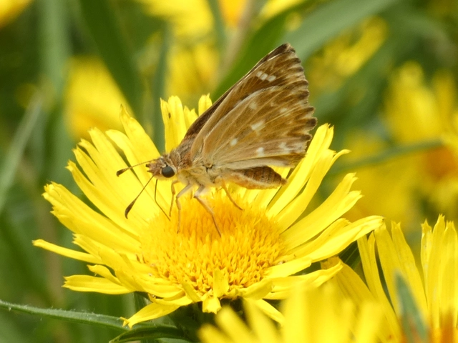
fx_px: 2501
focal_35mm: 189
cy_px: 172
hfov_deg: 10.5
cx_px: 229
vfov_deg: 7.9
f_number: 5.5
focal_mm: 33.9
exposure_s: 1/250
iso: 80
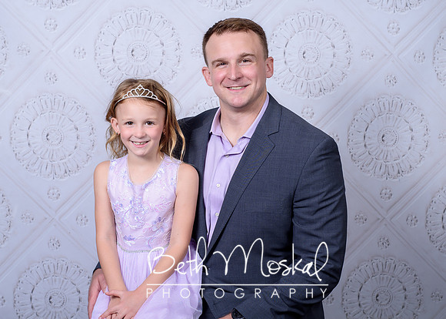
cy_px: 159
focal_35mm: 59
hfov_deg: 33.1
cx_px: 222
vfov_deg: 24.0
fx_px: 750
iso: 100
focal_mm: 50
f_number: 5.6
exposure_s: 1/200
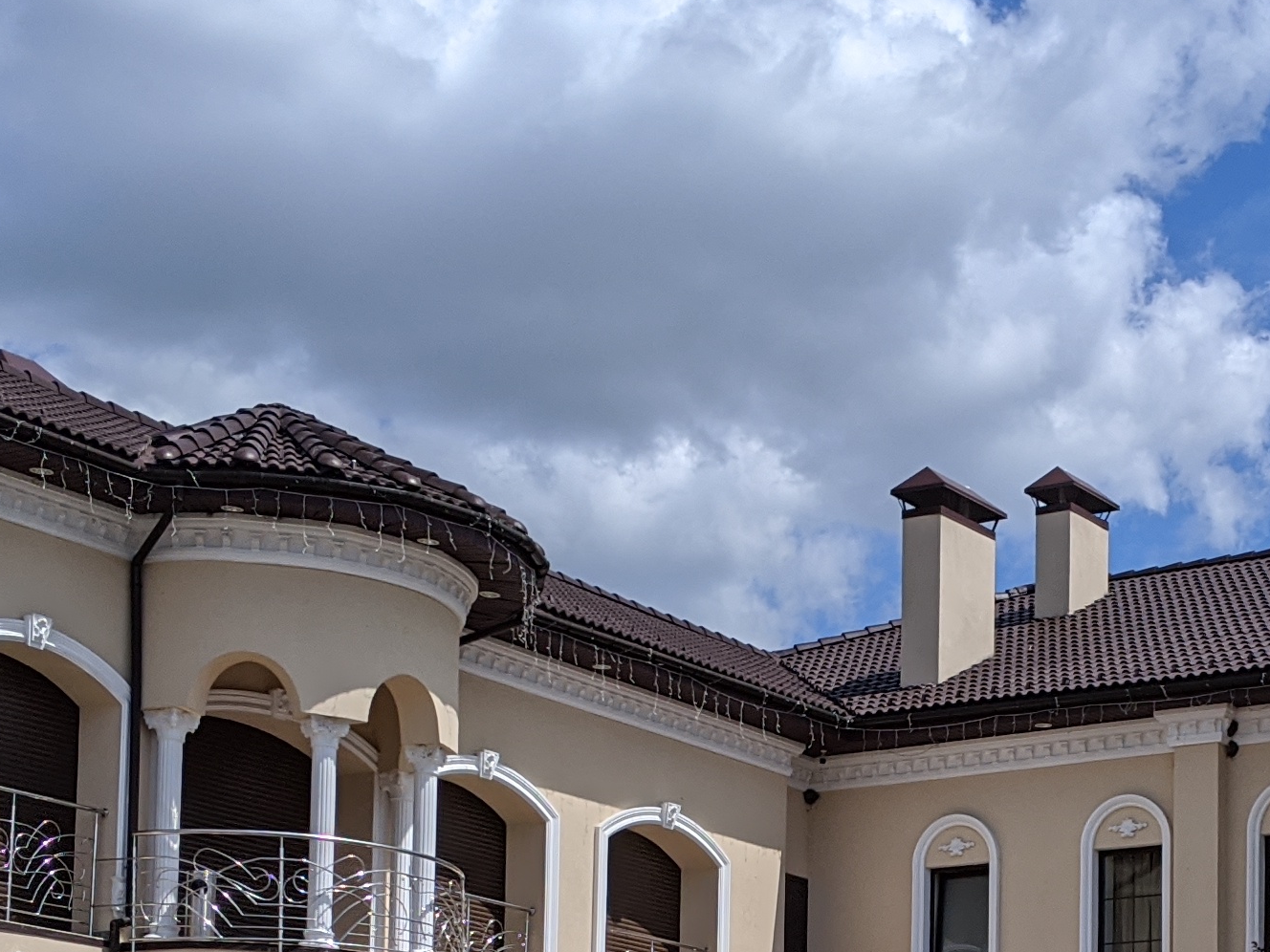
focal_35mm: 82
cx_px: 923
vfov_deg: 17.3
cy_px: 1081
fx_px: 3008
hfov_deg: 23.6
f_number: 1.8
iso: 74
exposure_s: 1/7812
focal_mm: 4.44
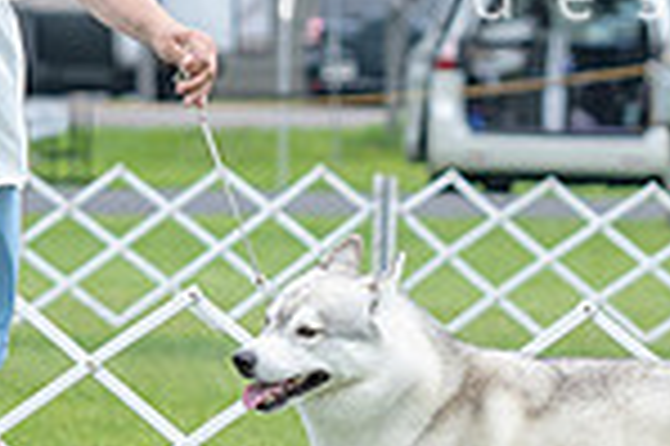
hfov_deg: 3.8
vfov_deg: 2.5
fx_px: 10076
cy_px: 133
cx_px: 328
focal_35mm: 542
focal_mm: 93
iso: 400
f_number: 3.5
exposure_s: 1/1250
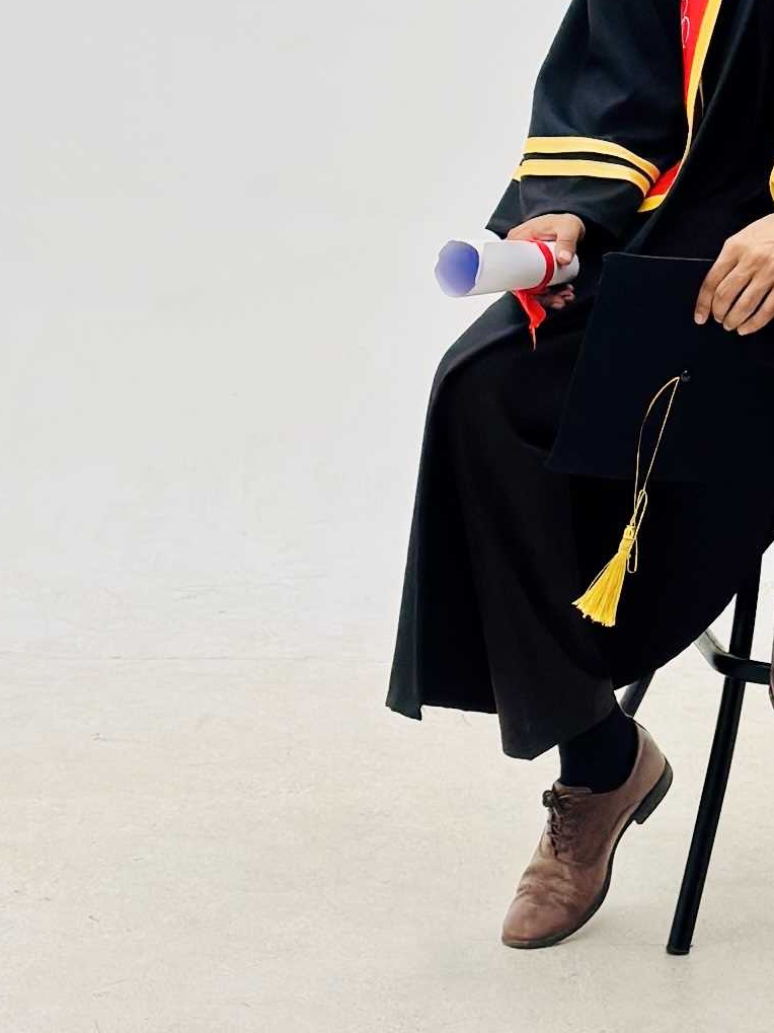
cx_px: 752
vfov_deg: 20.2
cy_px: 84
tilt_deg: -1.7
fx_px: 2833
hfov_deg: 15.3
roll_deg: -3.5
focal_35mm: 95
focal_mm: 6.86
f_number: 1.78
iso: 80
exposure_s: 1/499
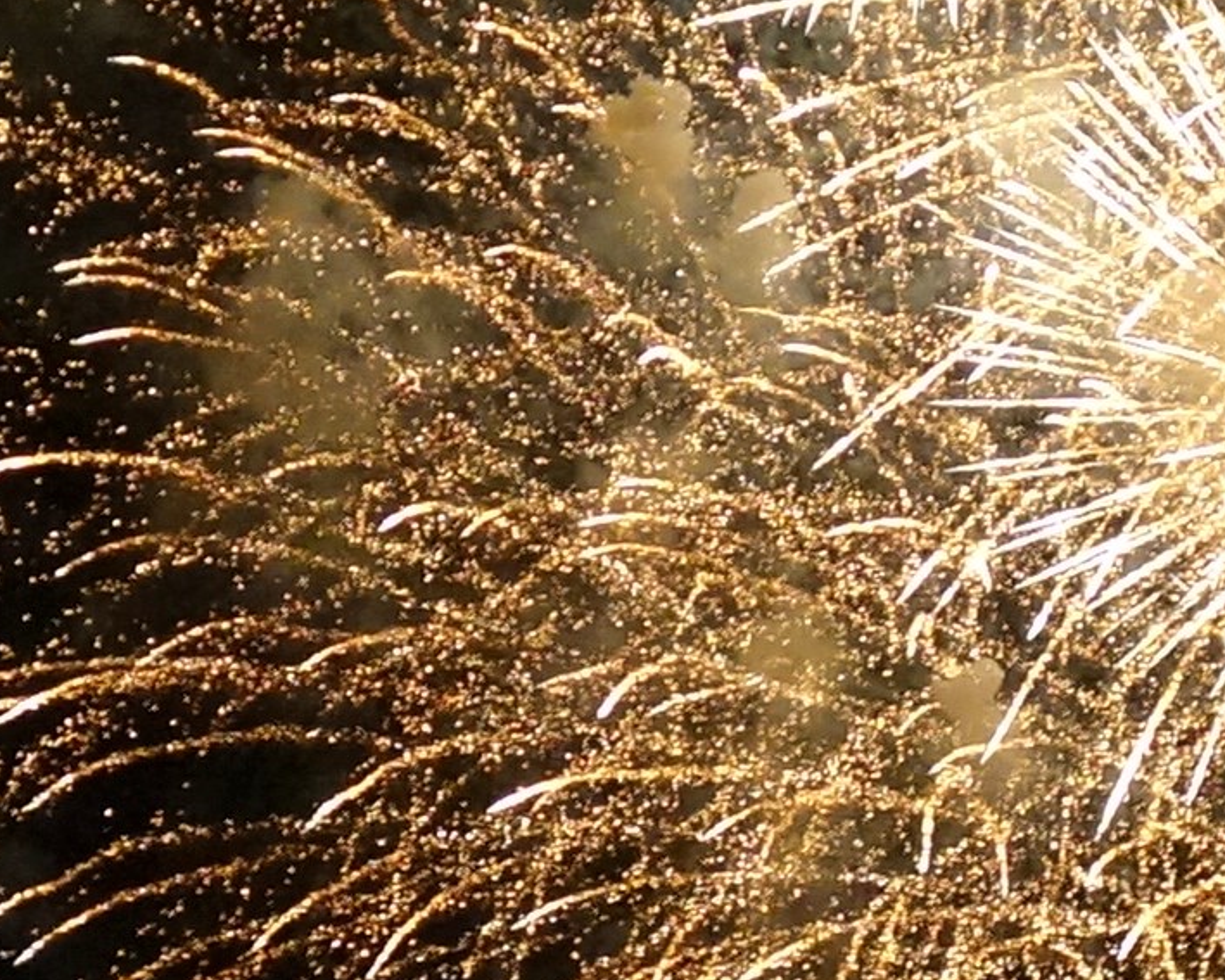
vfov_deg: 5.2
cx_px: 1204
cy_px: 576
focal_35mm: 297
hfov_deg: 6.5
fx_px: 10766
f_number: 2.8
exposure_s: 1/20
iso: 800
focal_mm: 15.1
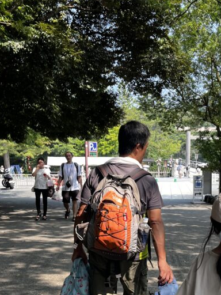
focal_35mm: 52
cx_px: 173
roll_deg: +0.4
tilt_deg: -2.9
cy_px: 225
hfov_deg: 27.5
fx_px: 443
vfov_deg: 35.9
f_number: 1.6
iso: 50
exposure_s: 1/379
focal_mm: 5.1
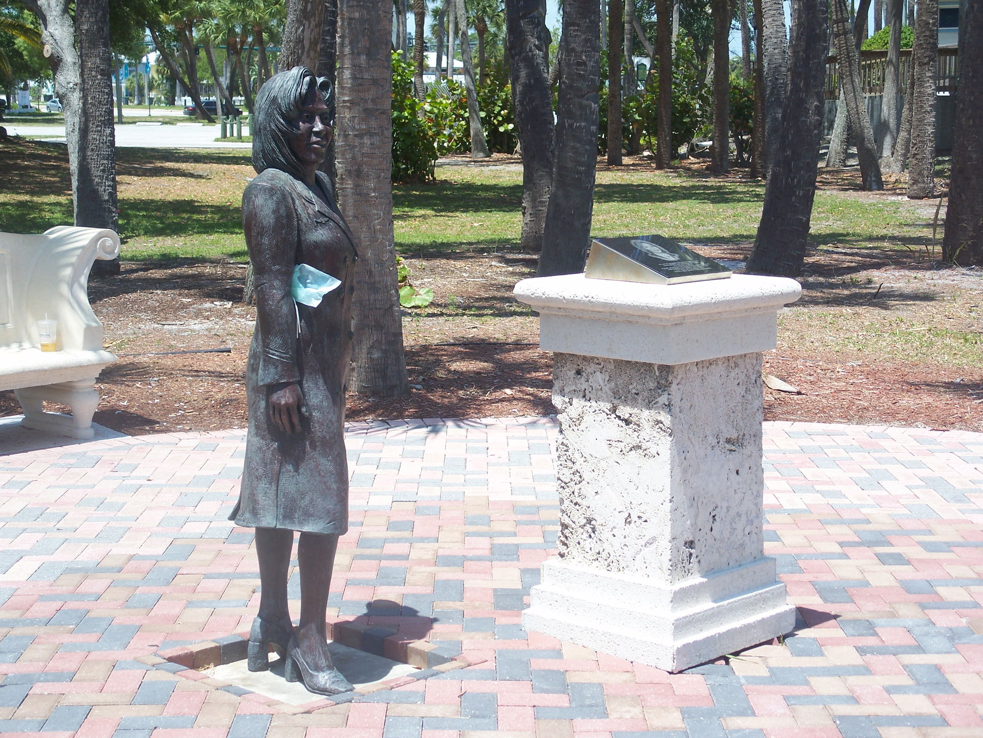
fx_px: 2016
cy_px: 366
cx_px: 488
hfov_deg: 27.4
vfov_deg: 20.7
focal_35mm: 71
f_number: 3.2
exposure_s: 1/500
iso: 64
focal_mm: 14.7
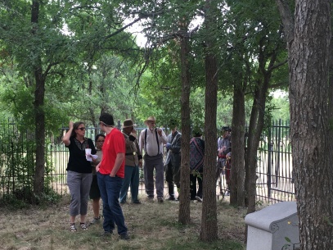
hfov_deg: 33.7
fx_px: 548
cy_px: 187
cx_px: 131
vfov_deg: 25.3
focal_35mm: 57
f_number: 2.2
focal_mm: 4.15
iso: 32
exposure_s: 1/60
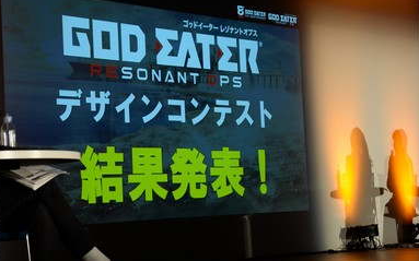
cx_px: 141
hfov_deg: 26.0
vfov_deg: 16.5
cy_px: 122
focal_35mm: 79
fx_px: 902
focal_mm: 58
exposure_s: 1/60
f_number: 4.5
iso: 640
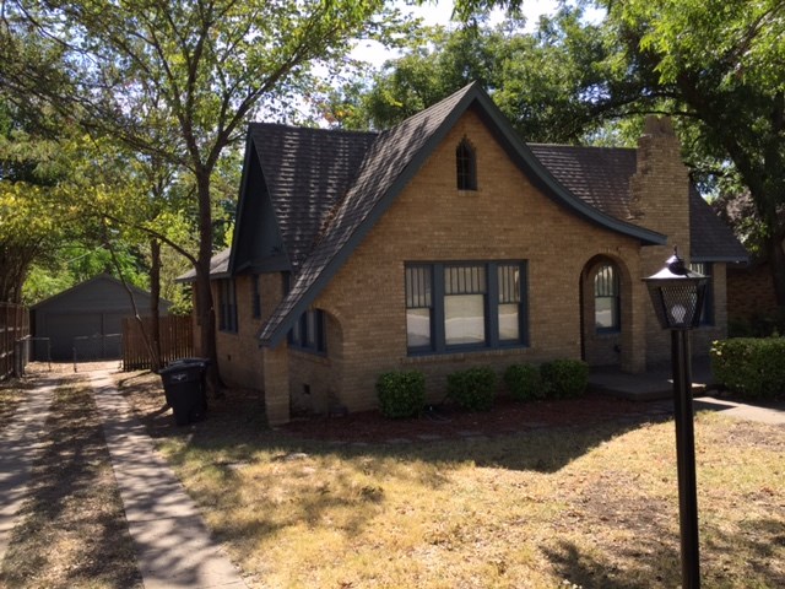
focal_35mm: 29
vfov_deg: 48.2
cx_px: 392
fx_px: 658
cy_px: 294
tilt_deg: -1.0
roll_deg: +1.1
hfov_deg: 61.7
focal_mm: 4.15
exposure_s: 1/670
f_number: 2.2
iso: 32
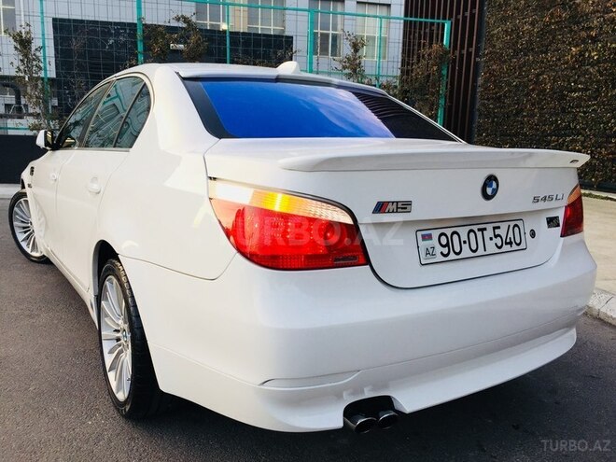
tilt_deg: -8.4
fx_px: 516
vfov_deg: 48.2
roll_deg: -1.4
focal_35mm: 29
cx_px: 308
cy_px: 231
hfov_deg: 61.7
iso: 32
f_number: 2.2
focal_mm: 4.15
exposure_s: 1/150
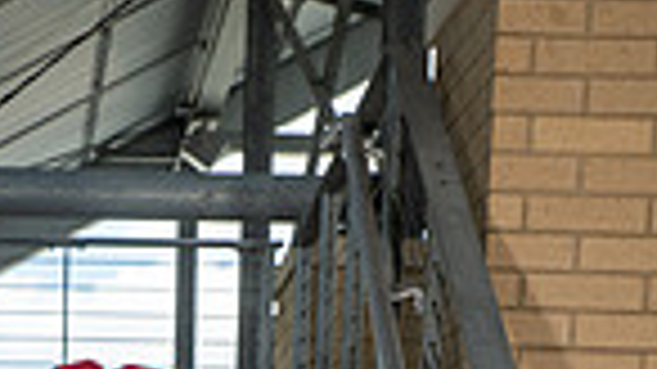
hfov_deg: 12.7
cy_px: 922
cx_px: 36
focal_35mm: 168
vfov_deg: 6.8
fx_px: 2926
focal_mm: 52
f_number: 7.1
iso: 200
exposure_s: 1/320
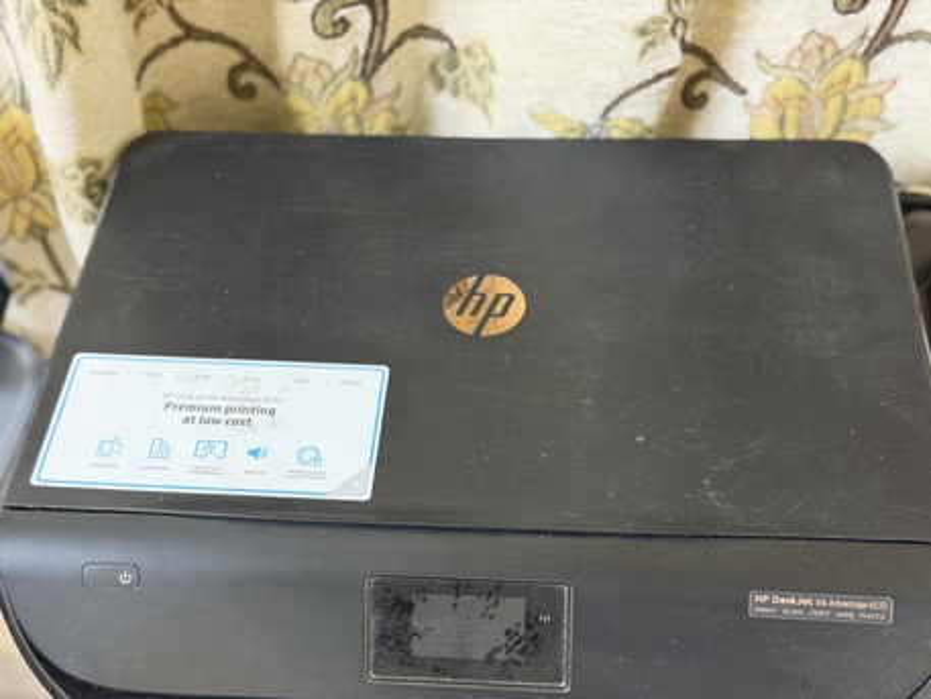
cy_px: 350
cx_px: 466
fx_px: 1291
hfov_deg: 39.6
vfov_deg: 30.3
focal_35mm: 48
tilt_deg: -49.6
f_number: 1.78
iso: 500
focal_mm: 6.76
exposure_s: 1/40
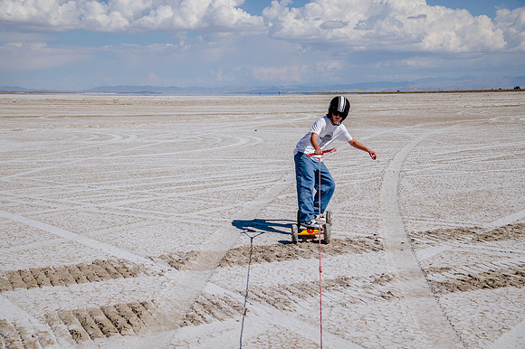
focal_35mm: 50
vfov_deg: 27.0
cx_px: 262
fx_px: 729
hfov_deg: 39.6
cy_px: 174
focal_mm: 50
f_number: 6.3
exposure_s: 1/1250
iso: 160
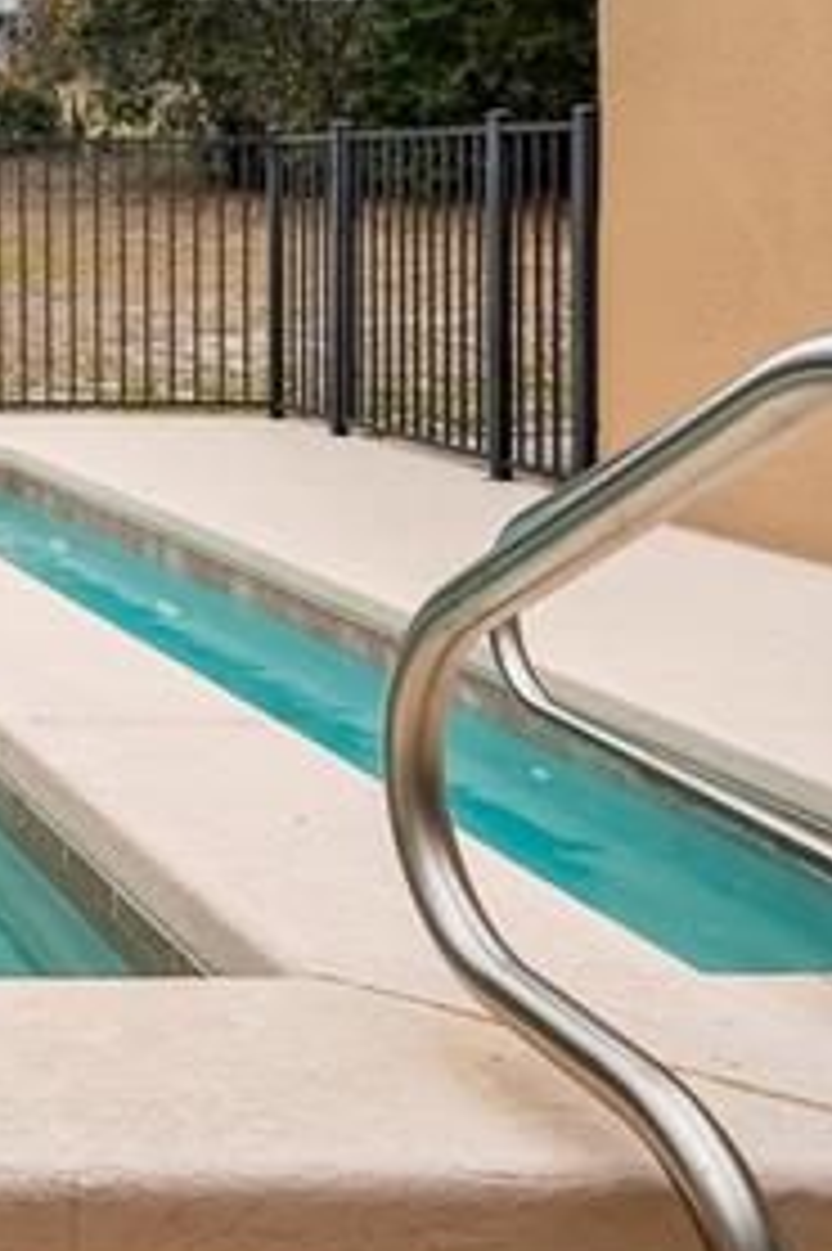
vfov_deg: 31.8
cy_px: 184
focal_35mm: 61
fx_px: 2112
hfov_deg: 17.8
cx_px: -670
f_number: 9
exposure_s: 1/13
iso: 250
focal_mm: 16.5
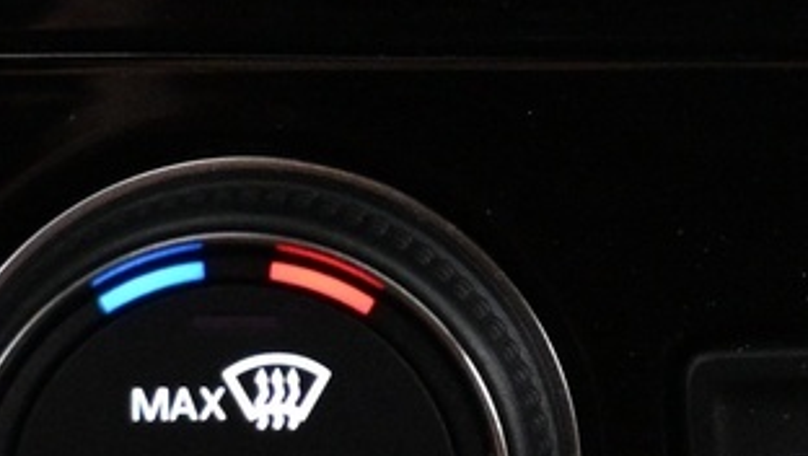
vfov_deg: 5.6
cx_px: 1228
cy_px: 132
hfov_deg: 9.7
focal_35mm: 216
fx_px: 4633
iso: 4000
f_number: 4.5
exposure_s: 1/40
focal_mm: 26.5
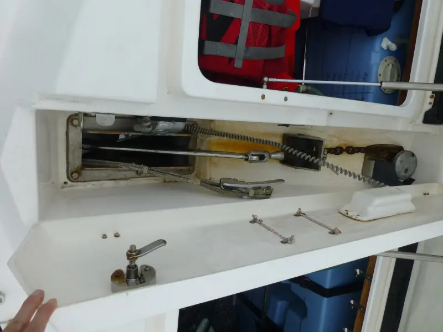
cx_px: 222
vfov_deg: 56.8
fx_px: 307
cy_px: 166
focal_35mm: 24
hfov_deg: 71.6
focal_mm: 4.3
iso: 100
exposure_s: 1/400
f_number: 4
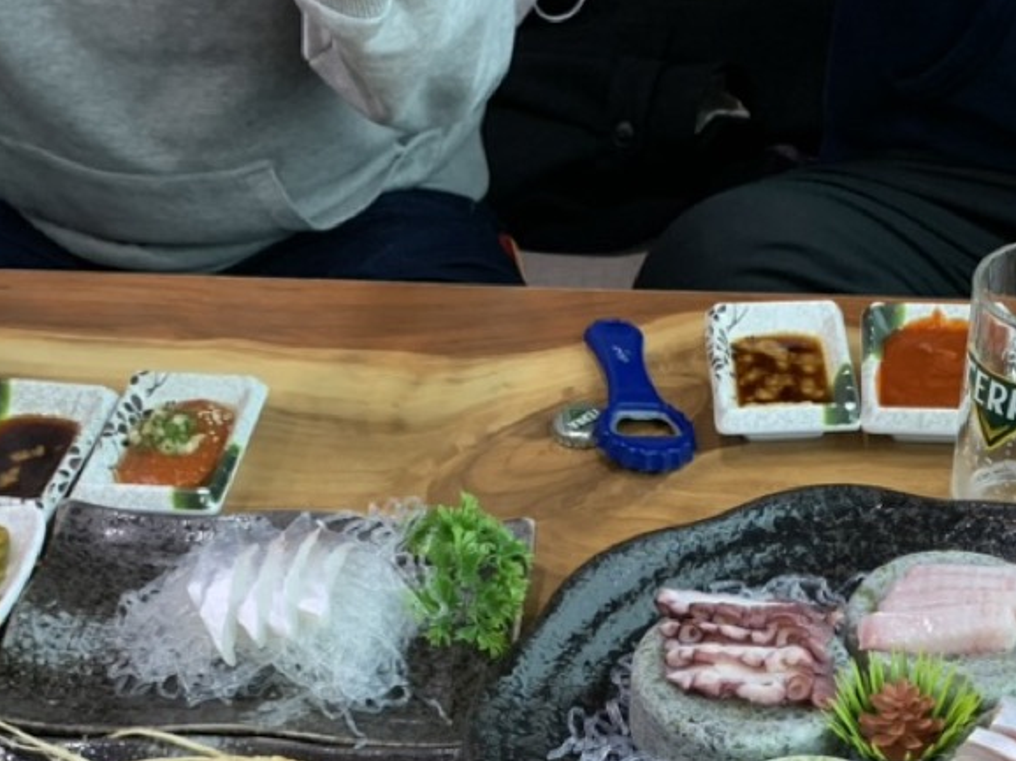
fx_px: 1584
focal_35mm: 54
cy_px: 782
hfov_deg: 35.5
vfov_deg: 25.5
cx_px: 596
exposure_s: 1/60
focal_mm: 4.25
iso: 160
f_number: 1.8
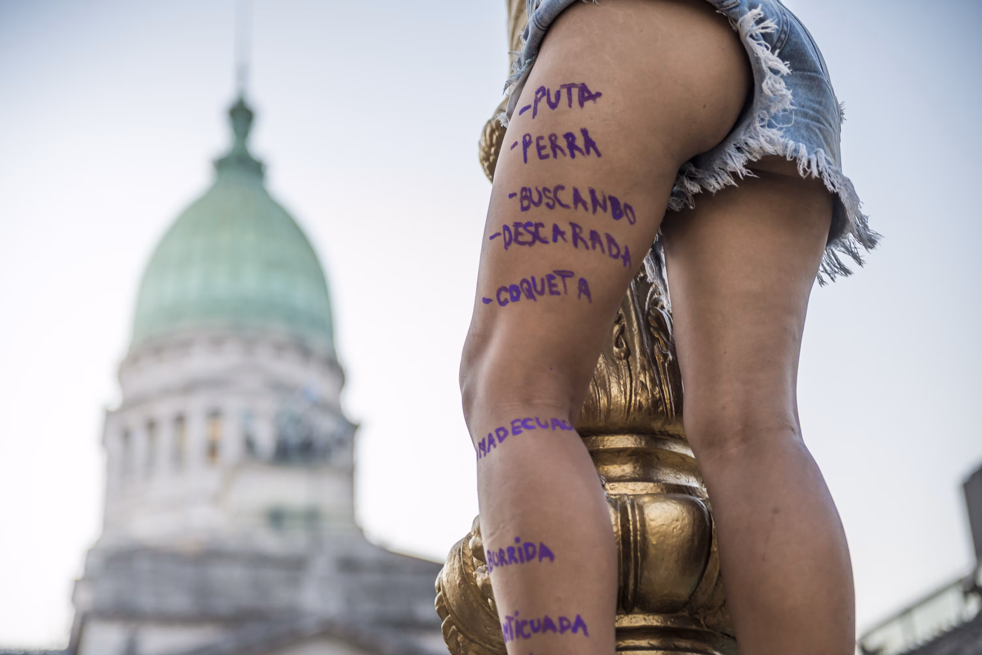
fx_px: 1692
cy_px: 328
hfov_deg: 32.4
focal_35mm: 62
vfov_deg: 21.9
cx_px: 491
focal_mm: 62
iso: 800
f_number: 2.8
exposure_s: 1/80
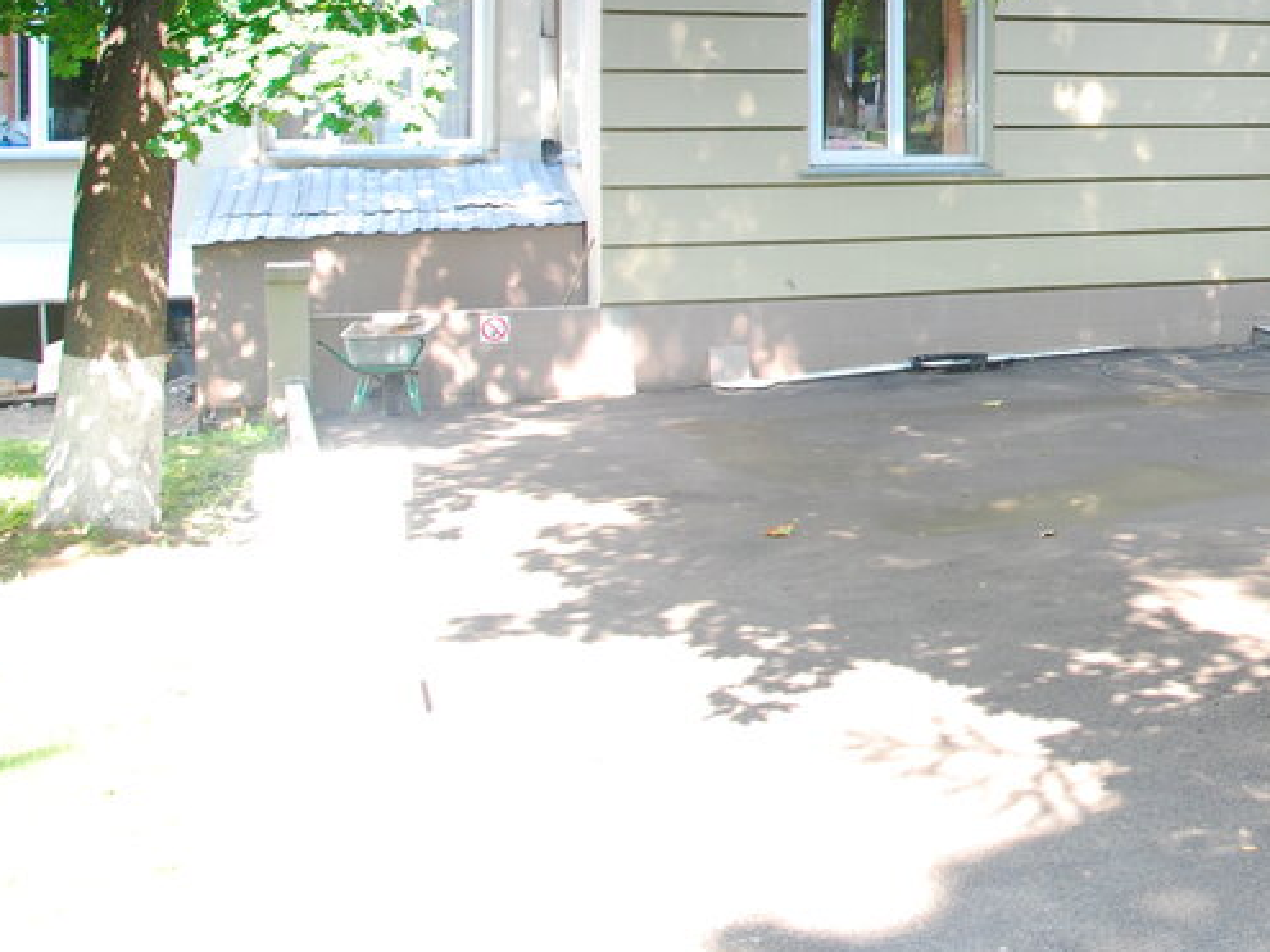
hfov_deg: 30.3
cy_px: 71
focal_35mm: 56
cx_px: 1444
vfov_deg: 25.2
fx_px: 2054
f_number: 5.6
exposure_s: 1/50
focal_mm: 16
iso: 400
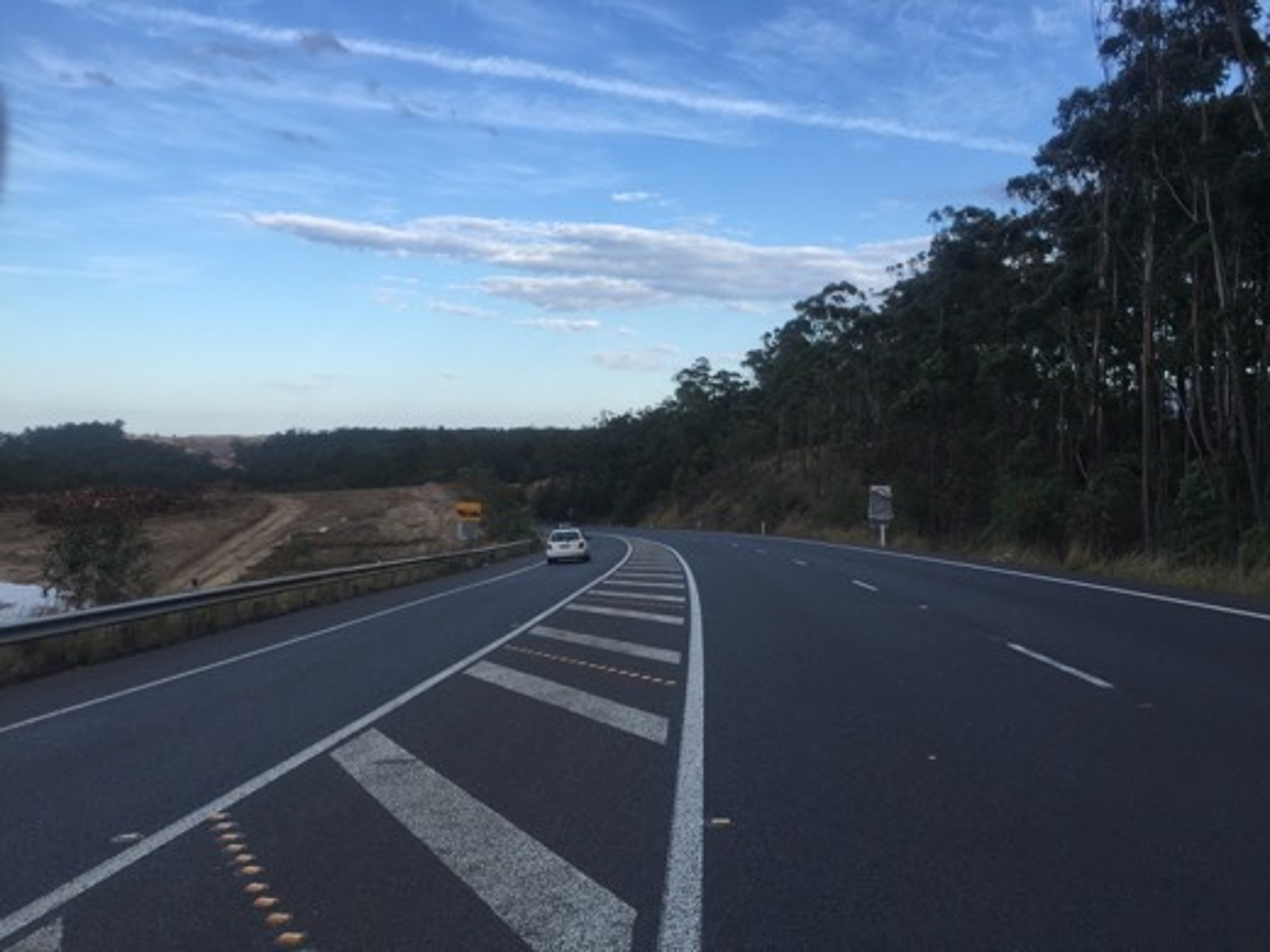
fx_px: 1064
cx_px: 635
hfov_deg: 61.7
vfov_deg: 48.2
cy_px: 476
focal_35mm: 29
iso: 32
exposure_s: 1/599
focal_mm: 4.15
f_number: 2.2
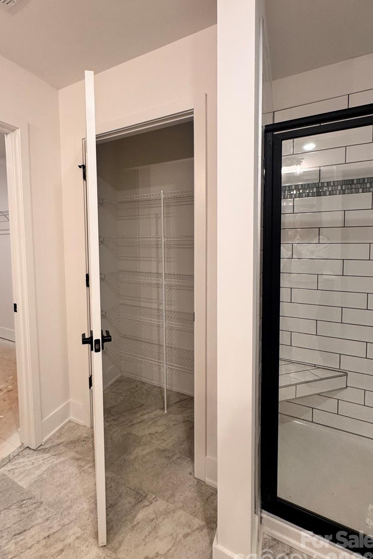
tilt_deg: -2.9
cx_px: 132
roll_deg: +1.9
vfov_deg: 93.0
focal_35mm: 17
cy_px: 252
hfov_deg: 68.9
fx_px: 264
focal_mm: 2.22
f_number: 2.2
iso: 200
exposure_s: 1/120
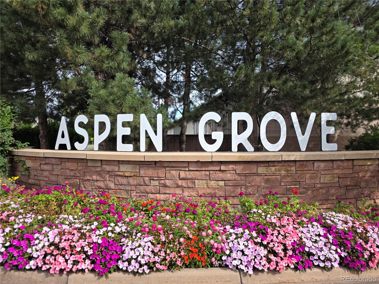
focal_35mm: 23
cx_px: 190
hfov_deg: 73.9
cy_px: 142
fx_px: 252
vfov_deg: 58.9
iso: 80
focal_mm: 6.3
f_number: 1.7
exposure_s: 1/2296
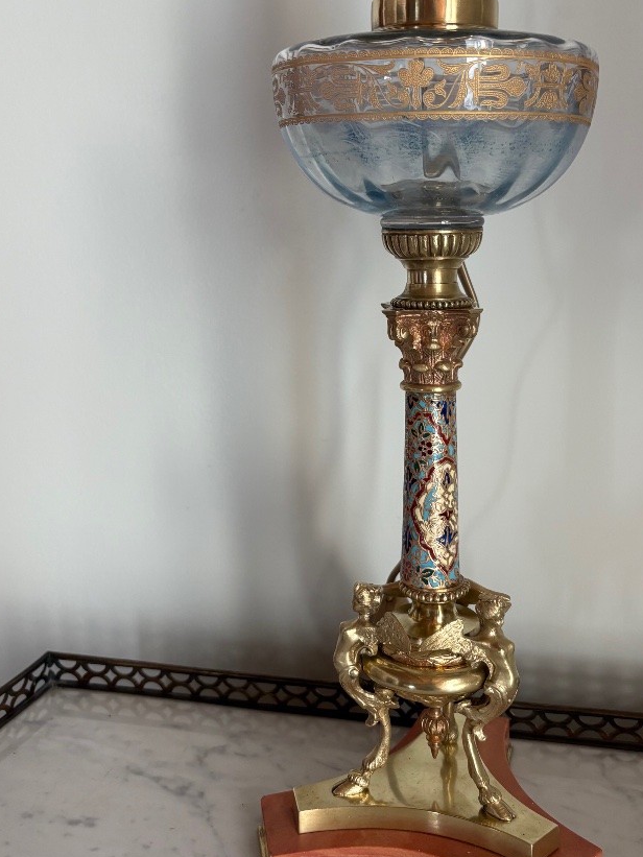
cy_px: 392
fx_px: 941
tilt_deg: -11.8
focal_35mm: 38
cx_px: 392
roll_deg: -1.0
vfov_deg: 48.9
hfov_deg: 37.6
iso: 125
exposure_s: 1/65
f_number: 1.6
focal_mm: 5.96
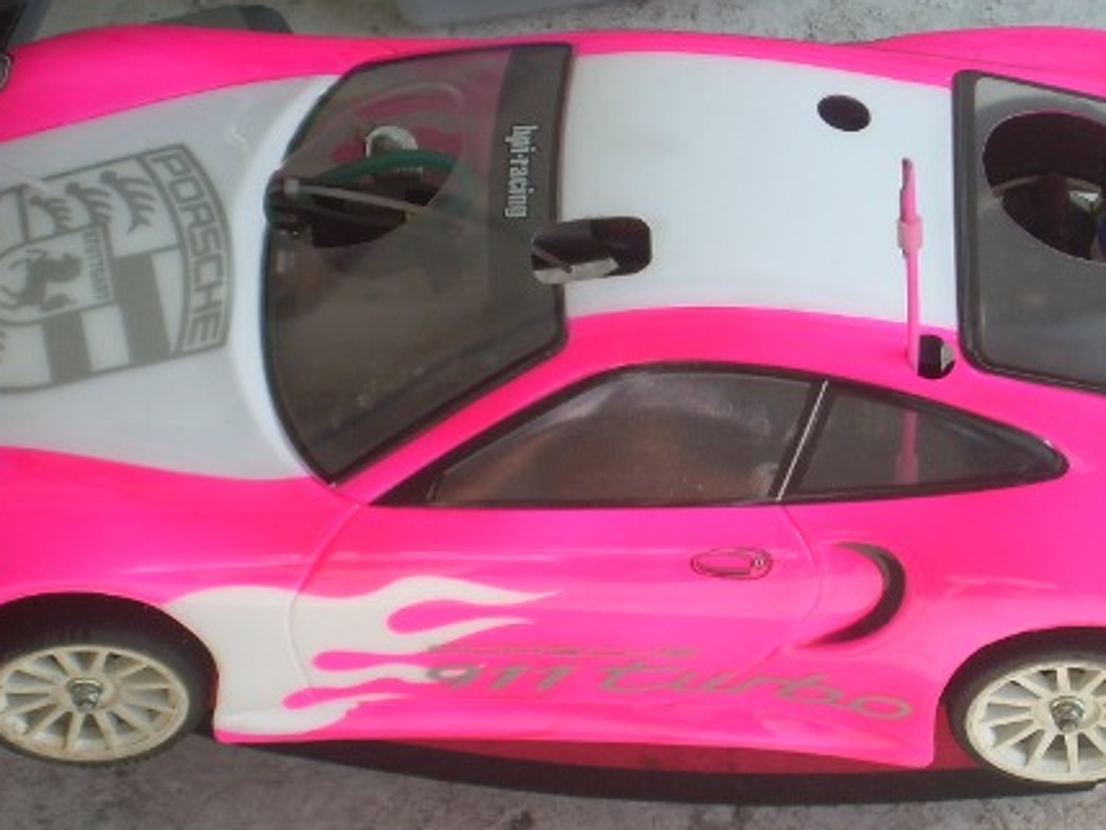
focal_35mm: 164
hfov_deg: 12.0
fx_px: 5241
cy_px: 400
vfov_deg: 9.1
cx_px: 583
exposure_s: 1/71.3
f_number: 4.9
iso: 50
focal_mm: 18.9
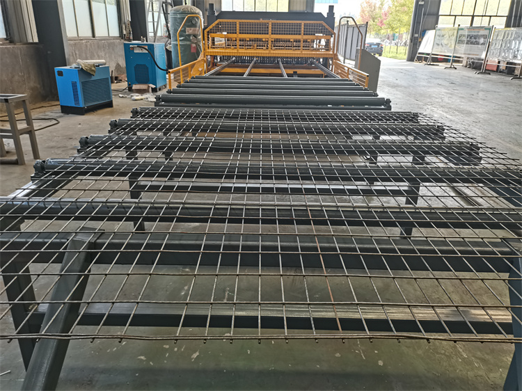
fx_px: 392
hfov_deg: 67.3
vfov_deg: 53.0
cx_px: 261
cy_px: 196
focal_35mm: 26
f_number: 1.8
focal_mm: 5.58
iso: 80
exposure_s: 1/120
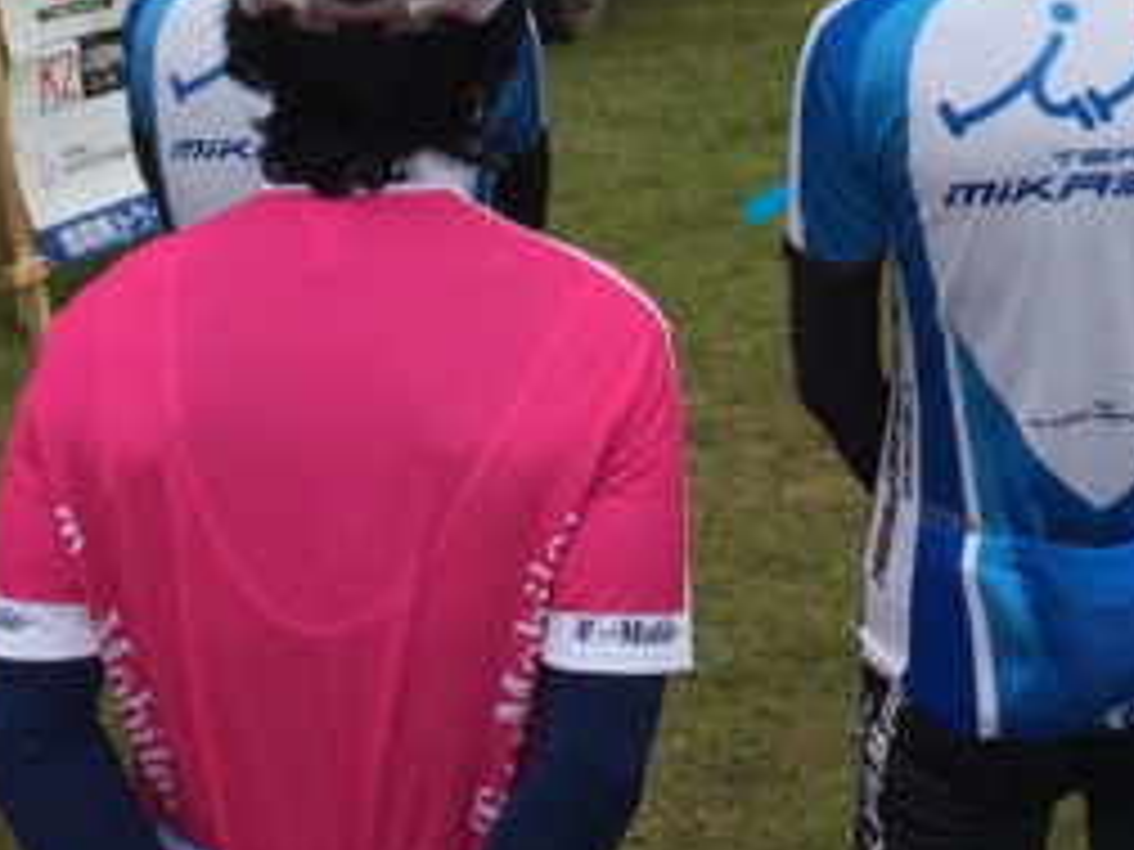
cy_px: -405
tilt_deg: -3.5
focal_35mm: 92
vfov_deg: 15.0
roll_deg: +0.5
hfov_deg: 21.1
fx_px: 3014
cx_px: 878
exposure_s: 1/547
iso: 32
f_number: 2.2
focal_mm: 4.15
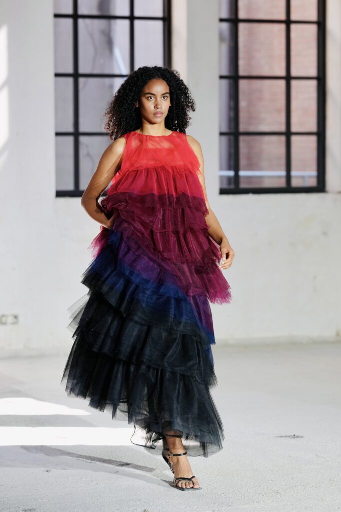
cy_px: 256
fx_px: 1917
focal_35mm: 135
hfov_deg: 10.2
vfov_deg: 15.2
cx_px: 170
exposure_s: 1/500
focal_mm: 135
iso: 1000
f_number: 3.5
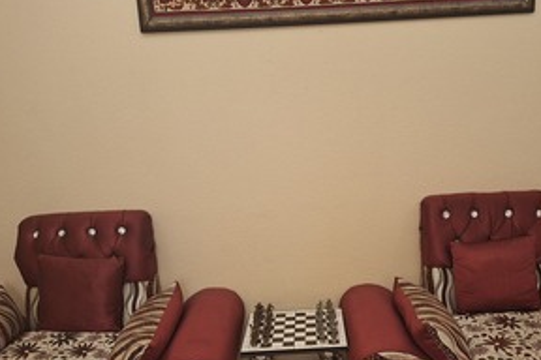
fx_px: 571
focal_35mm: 38
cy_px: 278
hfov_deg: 50.6
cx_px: 301
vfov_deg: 34.2
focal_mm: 5.54
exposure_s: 1/50
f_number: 1.8
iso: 250
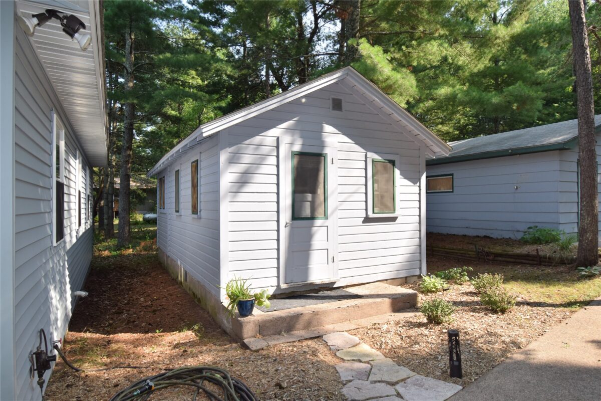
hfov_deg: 81.2
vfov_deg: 59.5
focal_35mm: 21
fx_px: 351
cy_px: 200
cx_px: 300
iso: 320
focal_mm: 14
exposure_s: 1/200
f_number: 9
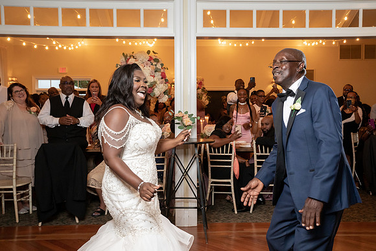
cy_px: 123
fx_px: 385
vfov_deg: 36.1
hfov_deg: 52.0
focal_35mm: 37
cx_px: 192
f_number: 5.6
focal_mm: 36
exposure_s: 1/200
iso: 4000
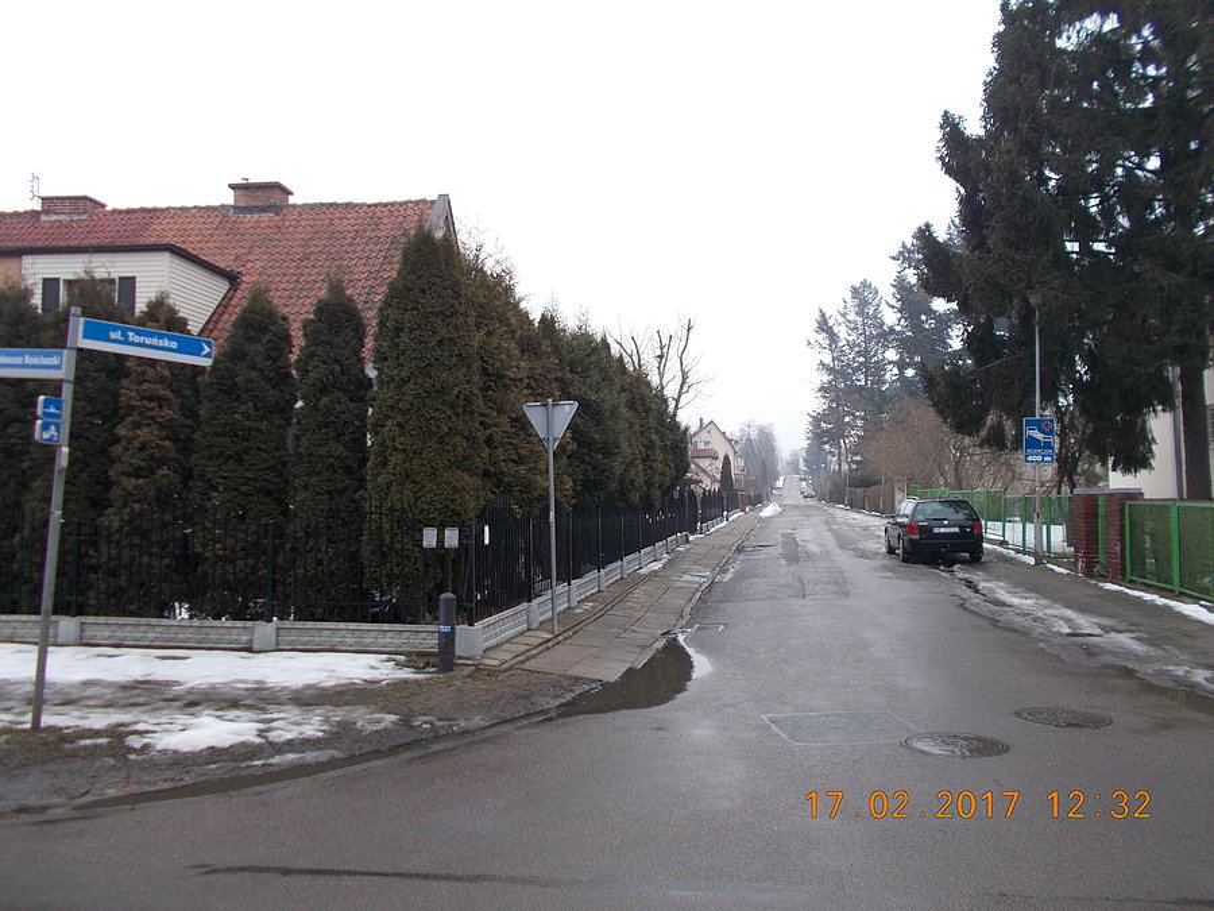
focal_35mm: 26
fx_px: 912
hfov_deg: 67.3
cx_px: 607
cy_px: 456
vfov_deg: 53.1
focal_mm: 4.6
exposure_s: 1/160
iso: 80
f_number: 3.2
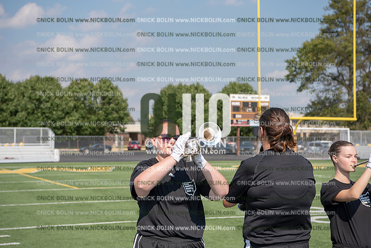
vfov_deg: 19.5
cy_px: 124
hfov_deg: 28.8
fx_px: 722
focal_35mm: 70
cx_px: 186
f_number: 5.6
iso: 200
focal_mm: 70
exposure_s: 1/1250
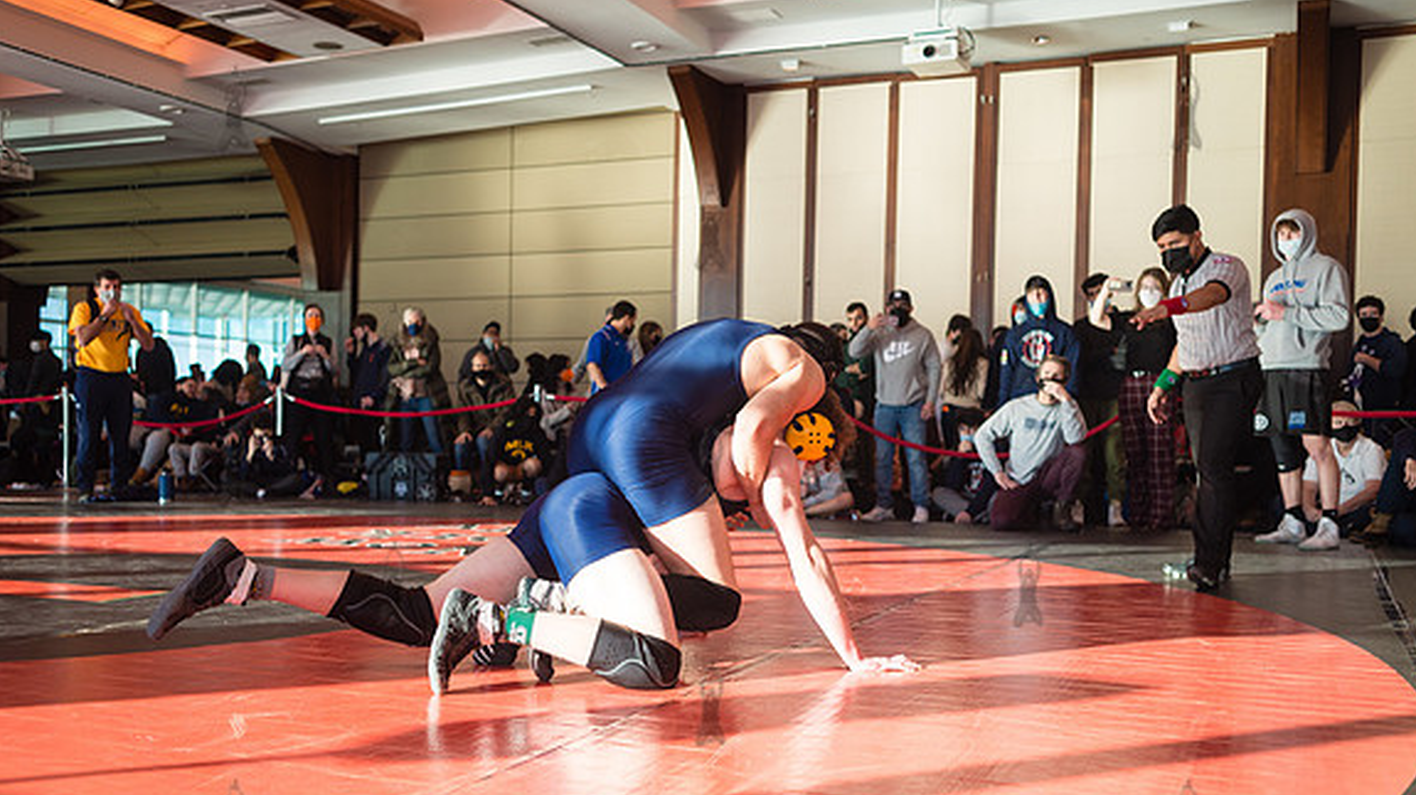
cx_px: 709
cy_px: 464
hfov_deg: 54.0
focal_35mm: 37
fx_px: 1389
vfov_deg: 31.9
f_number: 3.5
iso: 400
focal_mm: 35
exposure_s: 1/400
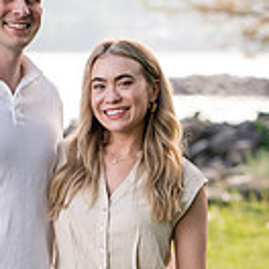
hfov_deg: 7.1
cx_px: 41
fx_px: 2172
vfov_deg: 7.0
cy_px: 302
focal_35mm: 247
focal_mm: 85
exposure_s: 1/1000
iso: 800
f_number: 3.5
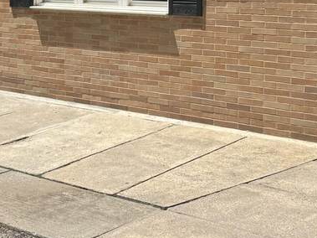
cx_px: 93
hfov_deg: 24.0
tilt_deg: -3.7
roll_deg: -0.8
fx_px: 742
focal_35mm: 81
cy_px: 8
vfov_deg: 17.8
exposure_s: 1/2833
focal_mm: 6.76
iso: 80
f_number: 1.78
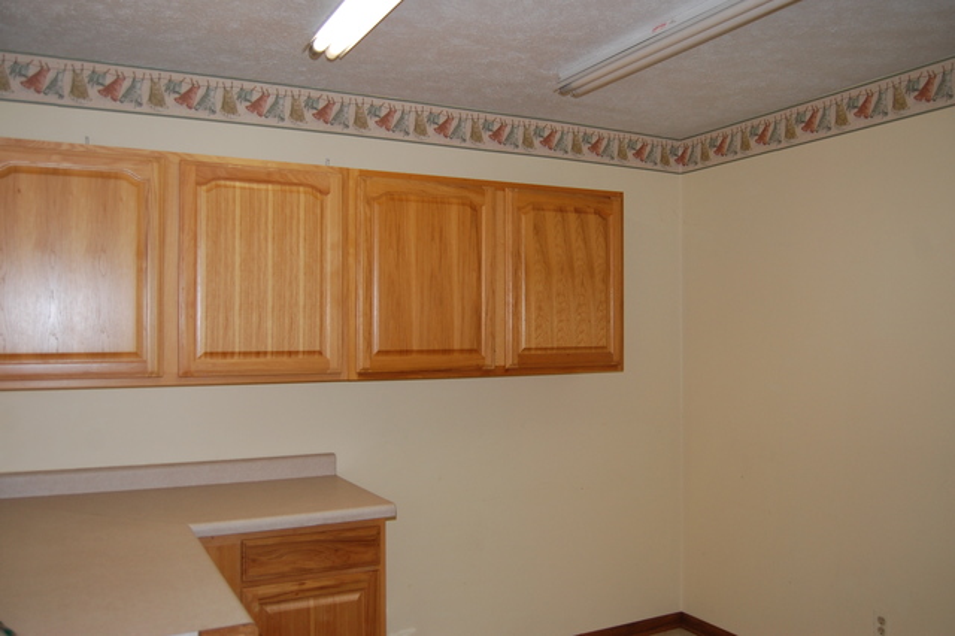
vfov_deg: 43.6
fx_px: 795
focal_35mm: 30
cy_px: 318
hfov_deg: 62.0
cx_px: 478
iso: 400
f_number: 3.8
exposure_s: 1/60
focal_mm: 20
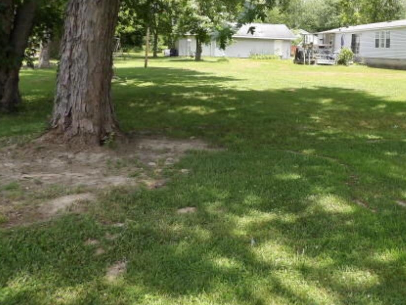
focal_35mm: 37
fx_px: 434
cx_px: 307
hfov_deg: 48.1
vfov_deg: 37.6
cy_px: 73
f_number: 3.2
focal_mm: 4.3
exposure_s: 1/314
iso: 100
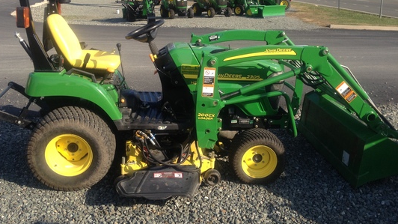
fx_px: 411
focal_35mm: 39
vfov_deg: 30.3
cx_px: 195
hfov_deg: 51.6
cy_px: 86
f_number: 2.4
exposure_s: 1/890
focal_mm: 4.28
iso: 50
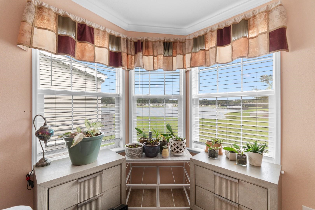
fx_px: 131
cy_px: 105
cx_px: 158
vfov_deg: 77.3
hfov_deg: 100.4
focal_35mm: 15
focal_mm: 10
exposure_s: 1/30
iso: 100
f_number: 4.5
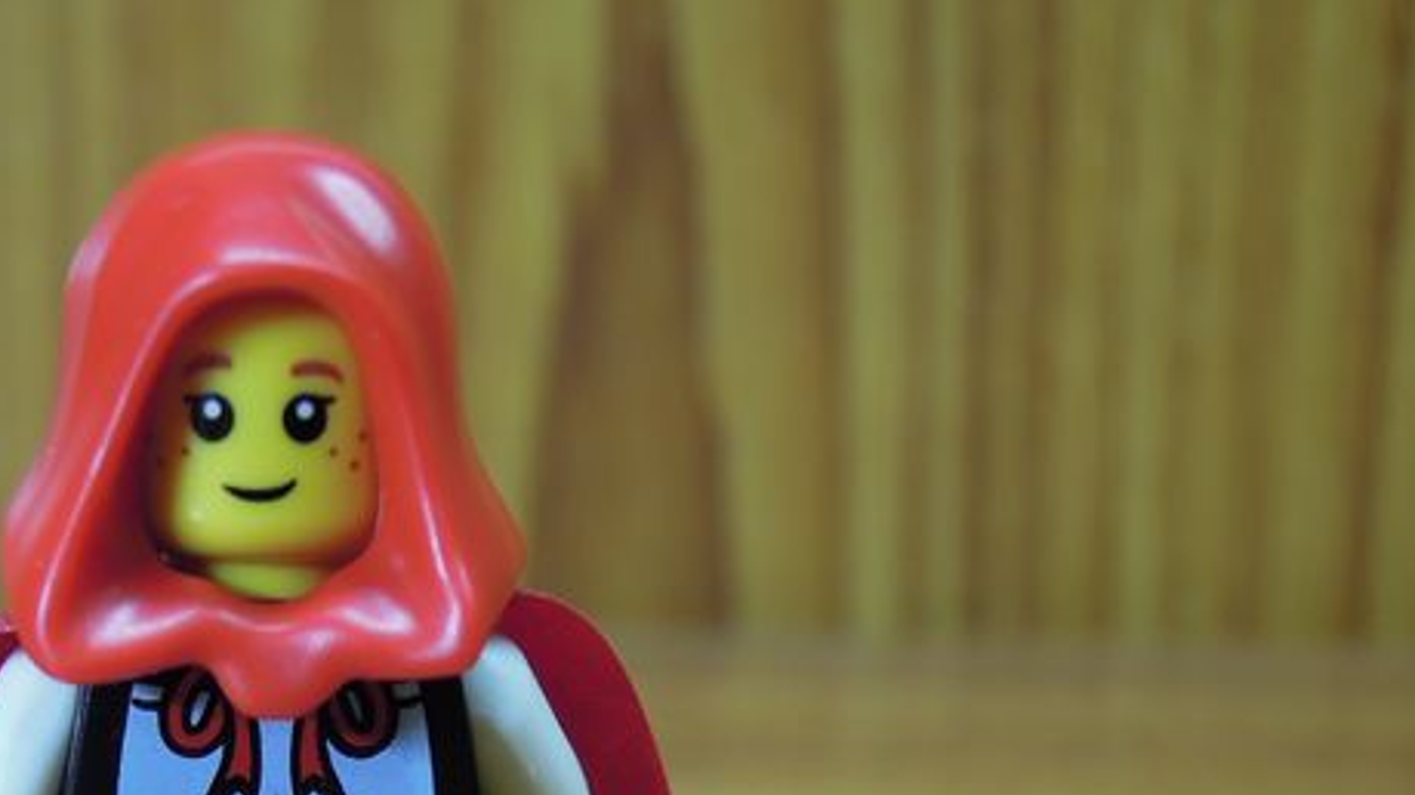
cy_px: 820
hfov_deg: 27.3
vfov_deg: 15.6
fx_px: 2851
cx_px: 281
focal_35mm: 76
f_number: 2.6
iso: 160
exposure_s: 1/40
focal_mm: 7.2
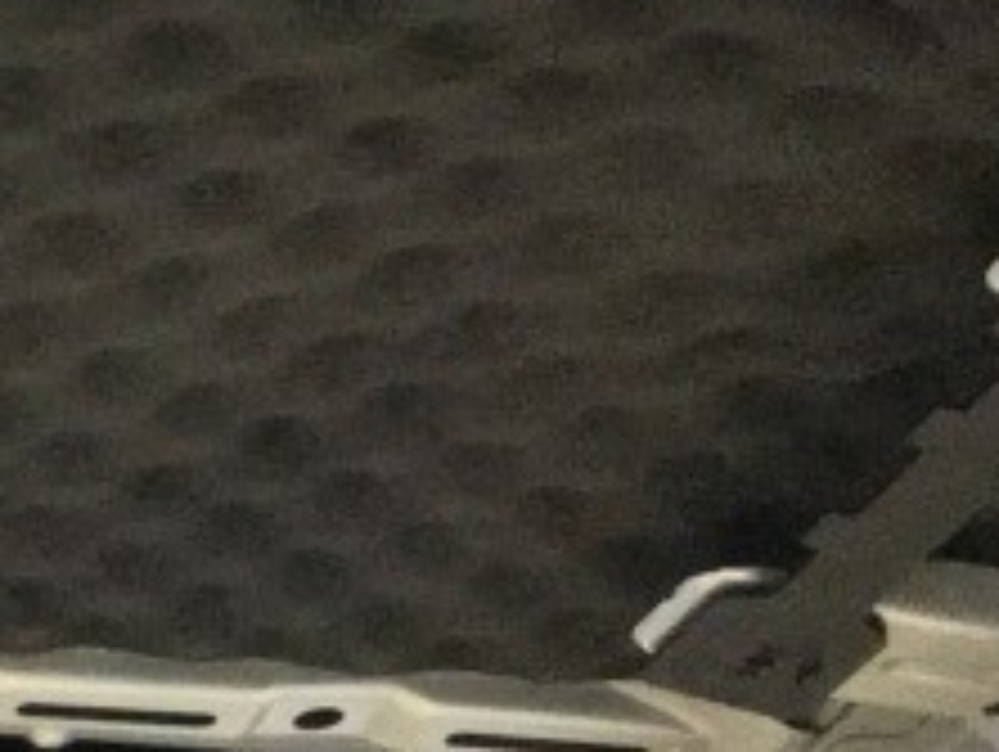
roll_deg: +0.0
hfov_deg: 12.7
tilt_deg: +32.4
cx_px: -1202
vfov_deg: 11.5
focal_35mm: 129
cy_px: 365
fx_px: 3727
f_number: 1.8
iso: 500
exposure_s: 1/17
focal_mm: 3.99
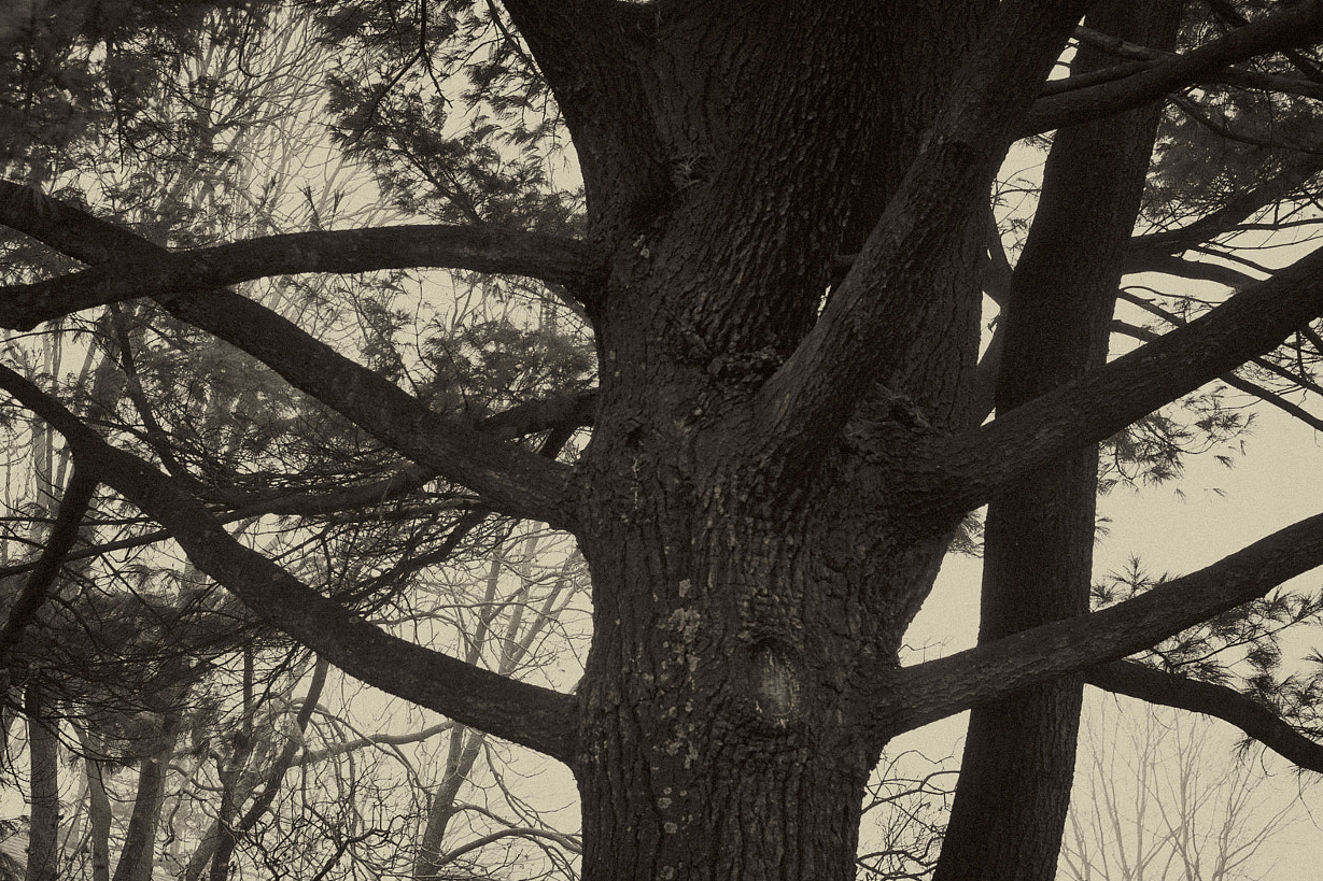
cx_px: 582
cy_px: 505
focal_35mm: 69
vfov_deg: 19.7
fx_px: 2535
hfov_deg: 29.2
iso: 320
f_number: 4
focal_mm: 35
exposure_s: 1/60
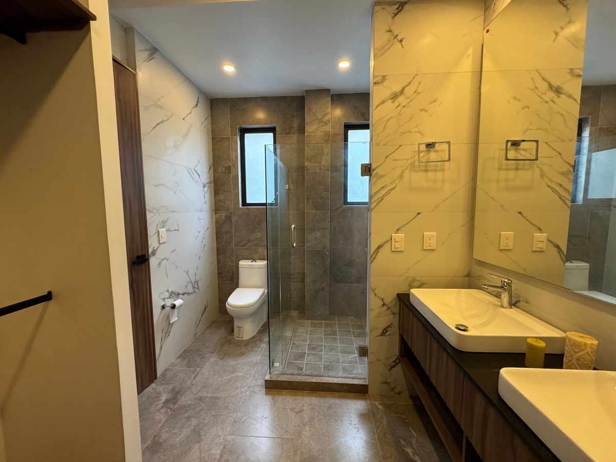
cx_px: 308
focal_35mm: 14
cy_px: 231
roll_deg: +1.1
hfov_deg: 102.1
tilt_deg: -5.3
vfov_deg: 85.7
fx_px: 249
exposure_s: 1/120
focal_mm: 2.22
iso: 320
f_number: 2.2
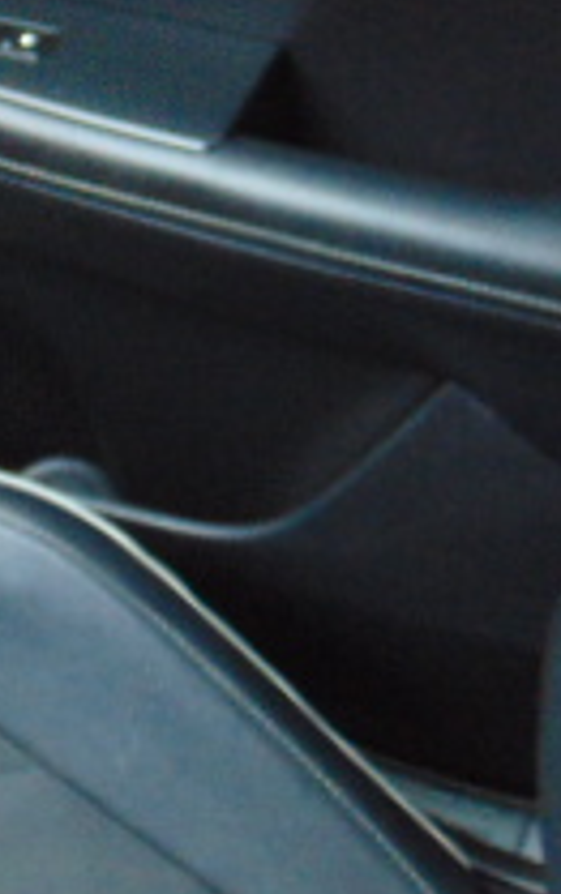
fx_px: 1977
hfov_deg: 15.8
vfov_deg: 24.5
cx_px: -30
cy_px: 21
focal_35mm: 81
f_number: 3
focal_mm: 4.5
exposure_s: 1/100
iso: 250
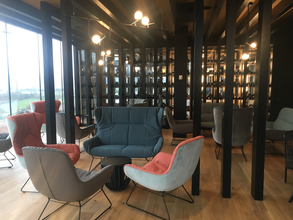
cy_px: 110
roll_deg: +0.2
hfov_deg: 61.7
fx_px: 245
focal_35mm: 29
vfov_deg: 48.2
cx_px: 146
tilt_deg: -5.7
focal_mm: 4.15
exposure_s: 1/33
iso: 64
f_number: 2.2
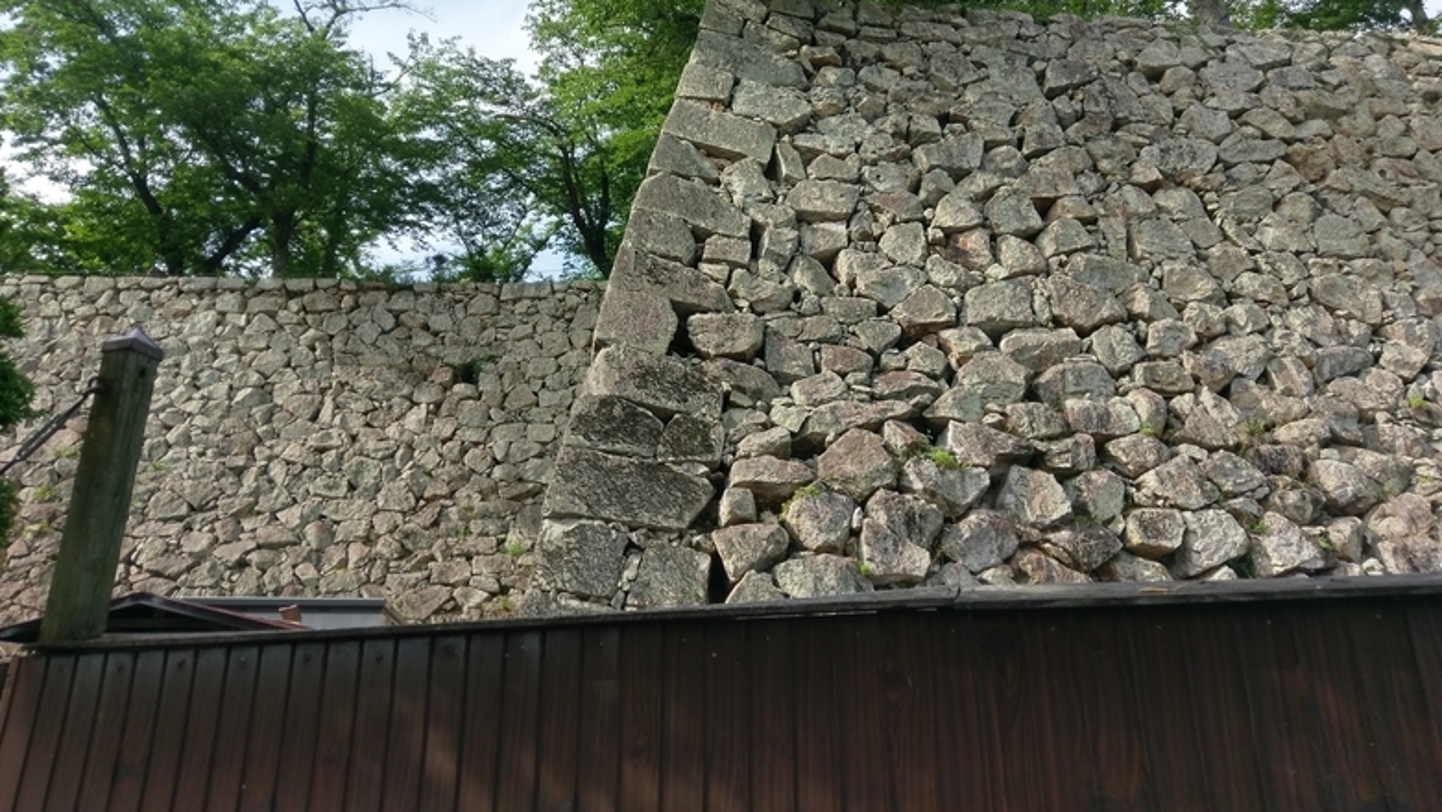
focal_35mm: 29
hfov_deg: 66.0
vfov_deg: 39.9
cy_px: 303
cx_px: 722
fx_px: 1109
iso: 100
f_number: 1.8
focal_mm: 4.58
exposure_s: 1/960
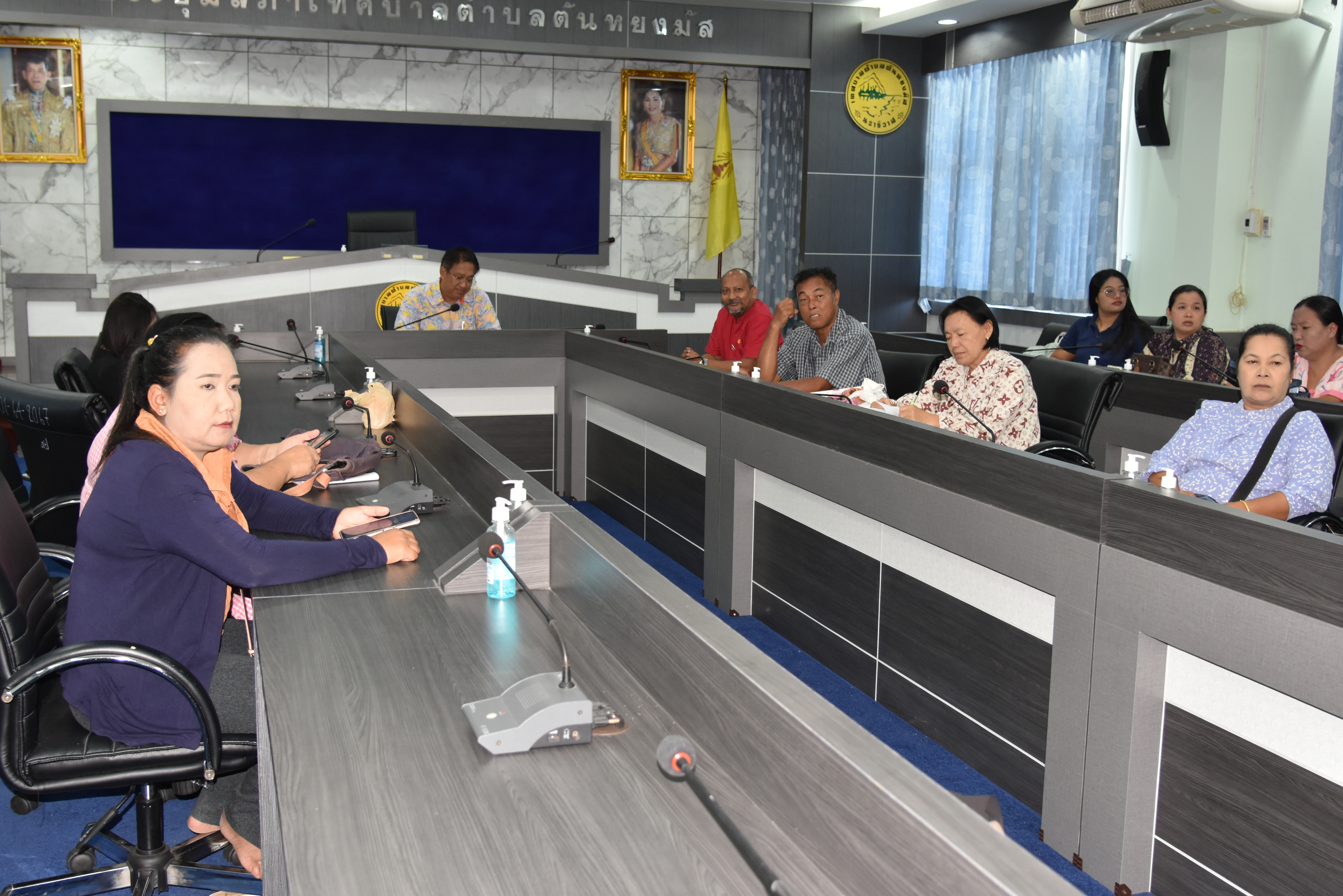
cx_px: 672
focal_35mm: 36
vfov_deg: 36.9
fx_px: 1343
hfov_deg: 53.1
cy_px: 448
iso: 800
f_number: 4
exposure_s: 1/60
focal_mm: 24
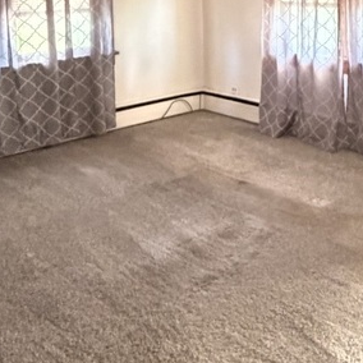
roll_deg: +0.4
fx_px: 558
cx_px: 299
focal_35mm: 47
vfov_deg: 33.0
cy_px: -3
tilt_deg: -1.8
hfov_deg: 34.7
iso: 2500
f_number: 2.2
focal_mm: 2.22
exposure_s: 1/30
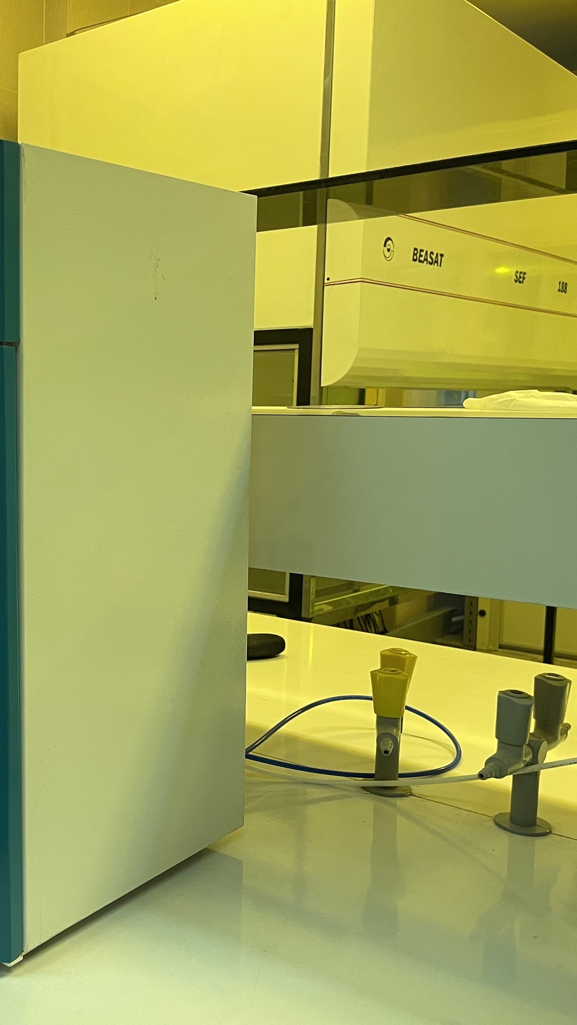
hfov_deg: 29.0
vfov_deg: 52.8
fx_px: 1034
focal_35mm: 38
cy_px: 513
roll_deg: +0.4
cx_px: -12
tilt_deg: -7.0
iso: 100
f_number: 1.6
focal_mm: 5.1
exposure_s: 1/50
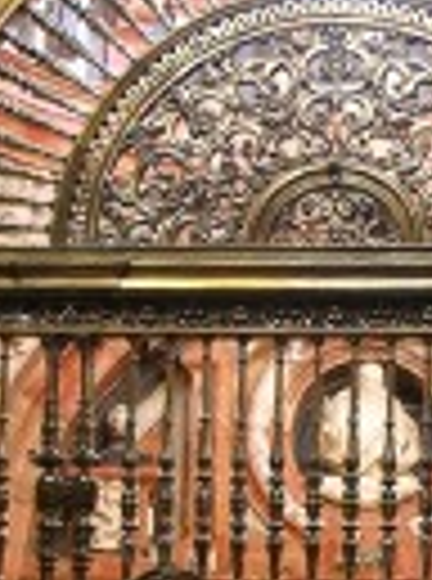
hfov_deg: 7.1
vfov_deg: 9.5
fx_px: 3495
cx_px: 400
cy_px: 378
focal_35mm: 209
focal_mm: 8.9
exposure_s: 1/3.4
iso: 50
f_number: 2.8
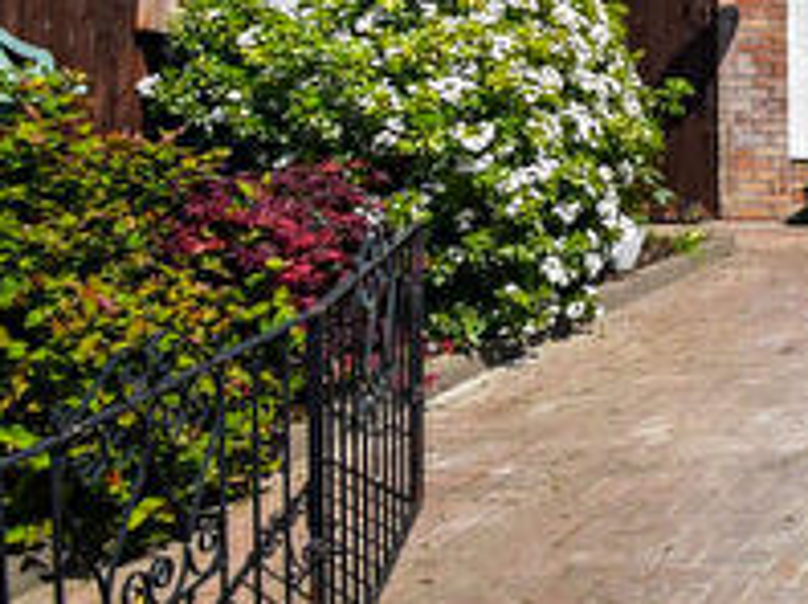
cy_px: 27
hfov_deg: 26.0
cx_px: 1253
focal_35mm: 51
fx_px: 1189
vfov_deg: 27.2
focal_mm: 10
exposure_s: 1/320
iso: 100
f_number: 9
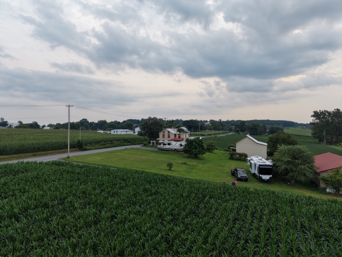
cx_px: 171
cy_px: 128
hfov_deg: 71.6
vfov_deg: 56.8
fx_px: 237
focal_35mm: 24
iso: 100
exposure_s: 1/320
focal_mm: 8.67
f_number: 1.8
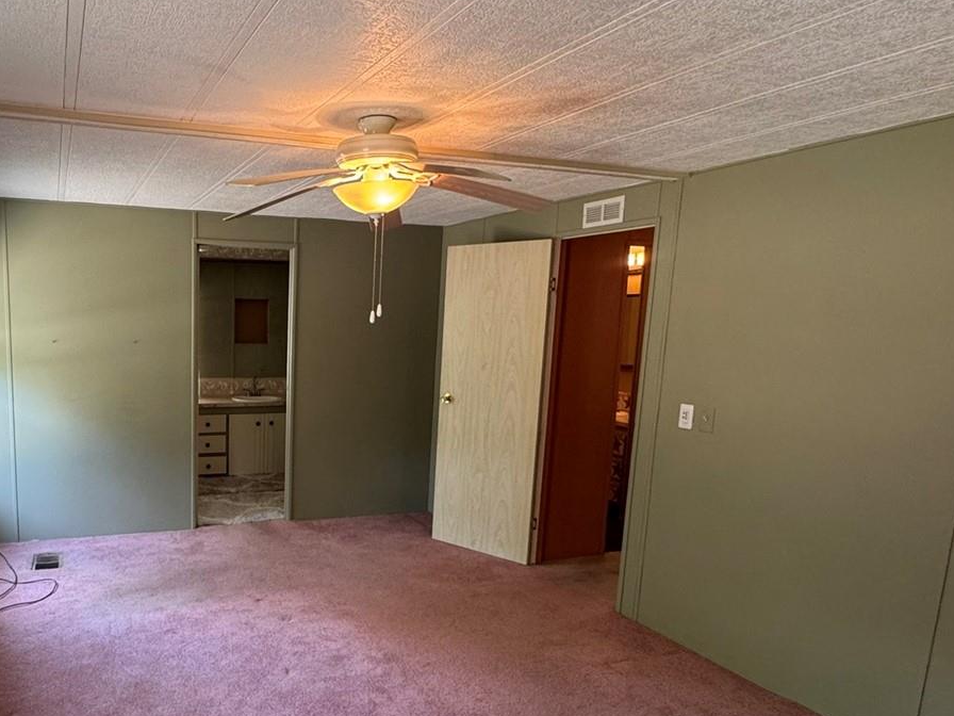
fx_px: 689
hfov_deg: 66.2
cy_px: 423
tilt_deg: -10.3
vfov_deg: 54.6
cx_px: 269
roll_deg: -2.7
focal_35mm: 25
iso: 200
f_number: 2.2
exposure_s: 1/60
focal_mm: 2.22
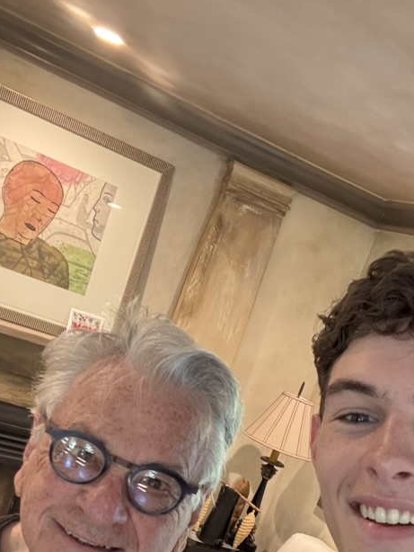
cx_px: 212
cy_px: 434
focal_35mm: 50
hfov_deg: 29.1
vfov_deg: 37.0
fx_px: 797
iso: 320
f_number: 1.9
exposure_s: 1/30
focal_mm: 2.69
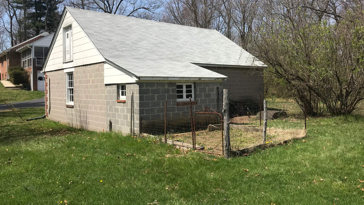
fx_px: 299
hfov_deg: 62.6
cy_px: 85
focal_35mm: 31
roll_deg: +0.7
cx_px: 181
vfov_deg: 37.7
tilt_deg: +0.0
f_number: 1.8
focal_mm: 3.99
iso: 20
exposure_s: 1/2660
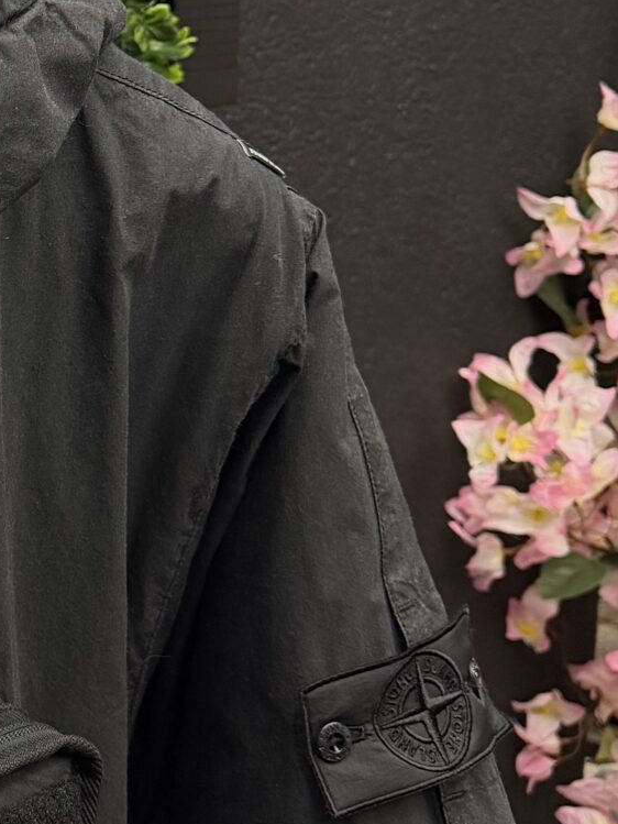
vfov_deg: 23.5
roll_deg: -2.8
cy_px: 154
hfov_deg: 16.0
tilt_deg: -5.3
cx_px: -384
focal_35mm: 82
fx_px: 1951
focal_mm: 6.76
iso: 250
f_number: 1.78
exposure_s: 1/84
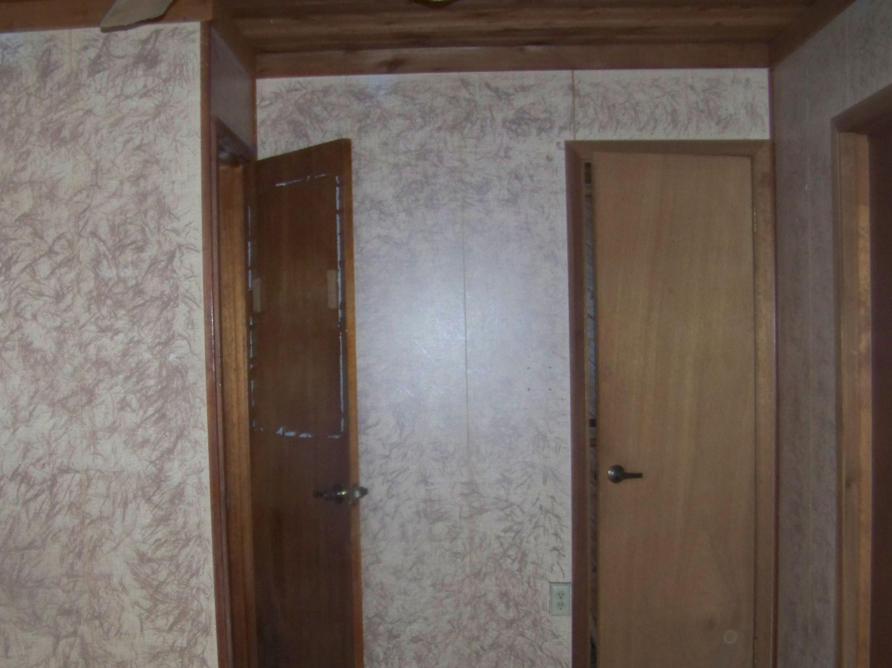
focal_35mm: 47
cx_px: 389
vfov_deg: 30.8
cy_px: 384
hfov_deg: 40.4
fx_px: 1211
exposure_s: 1/30
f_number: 2.8
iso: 200
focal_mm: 5.85
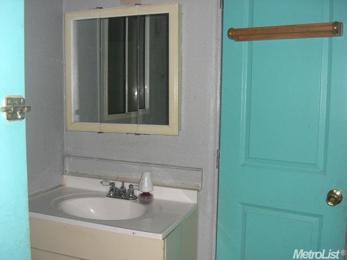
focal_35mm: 38
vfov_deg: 37.7
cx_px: 174
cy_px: 130
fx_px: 381
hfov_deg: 49.0
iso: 200
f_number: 2.8
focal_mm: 7.9
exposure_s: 1/60
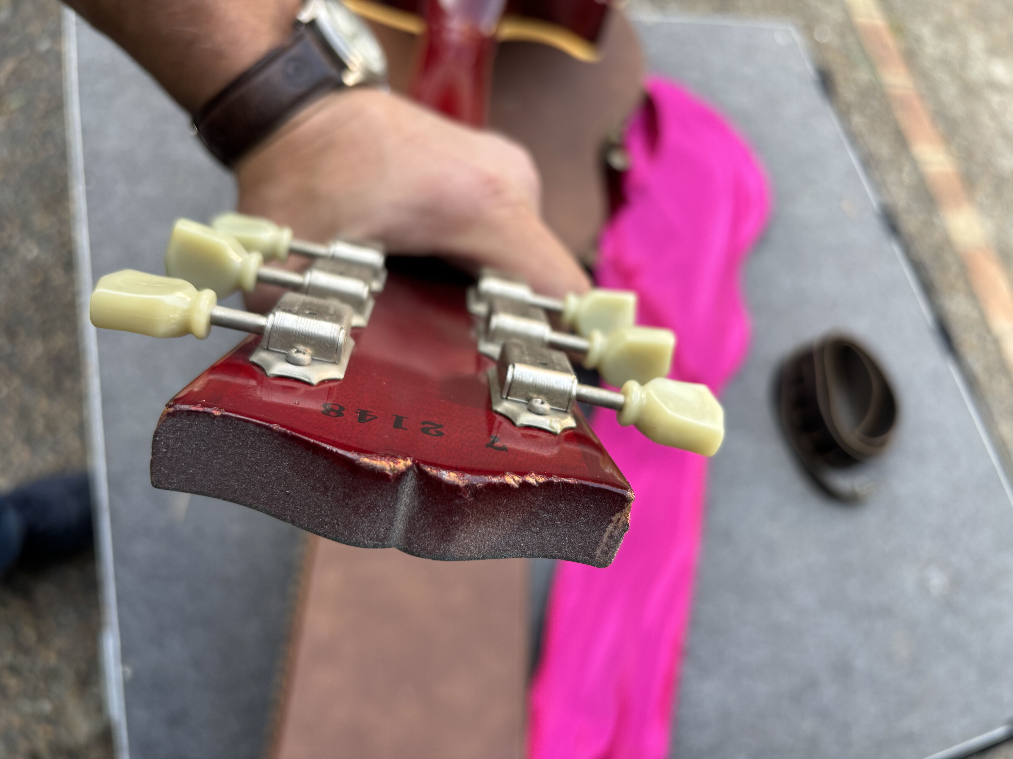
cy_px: 380
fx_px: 761
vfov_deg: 53.1
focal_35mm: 26
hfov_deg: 67.3
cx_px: 506
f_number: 1.6
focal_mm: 5.96
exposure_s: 1/121
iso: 32
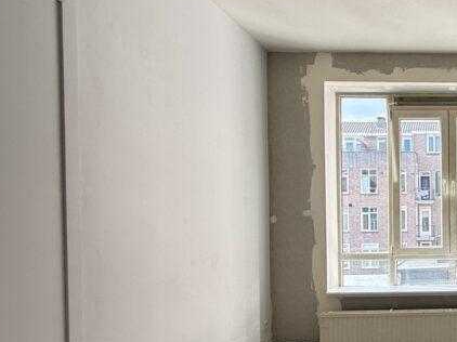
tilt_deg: -0.5
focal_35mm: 34
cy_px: 233
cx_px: 485
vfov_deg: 41.1
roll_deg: +0.5
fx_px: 449
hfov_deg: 43.6
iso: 64
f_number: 2.2
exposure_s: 1/133
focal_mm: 2.22
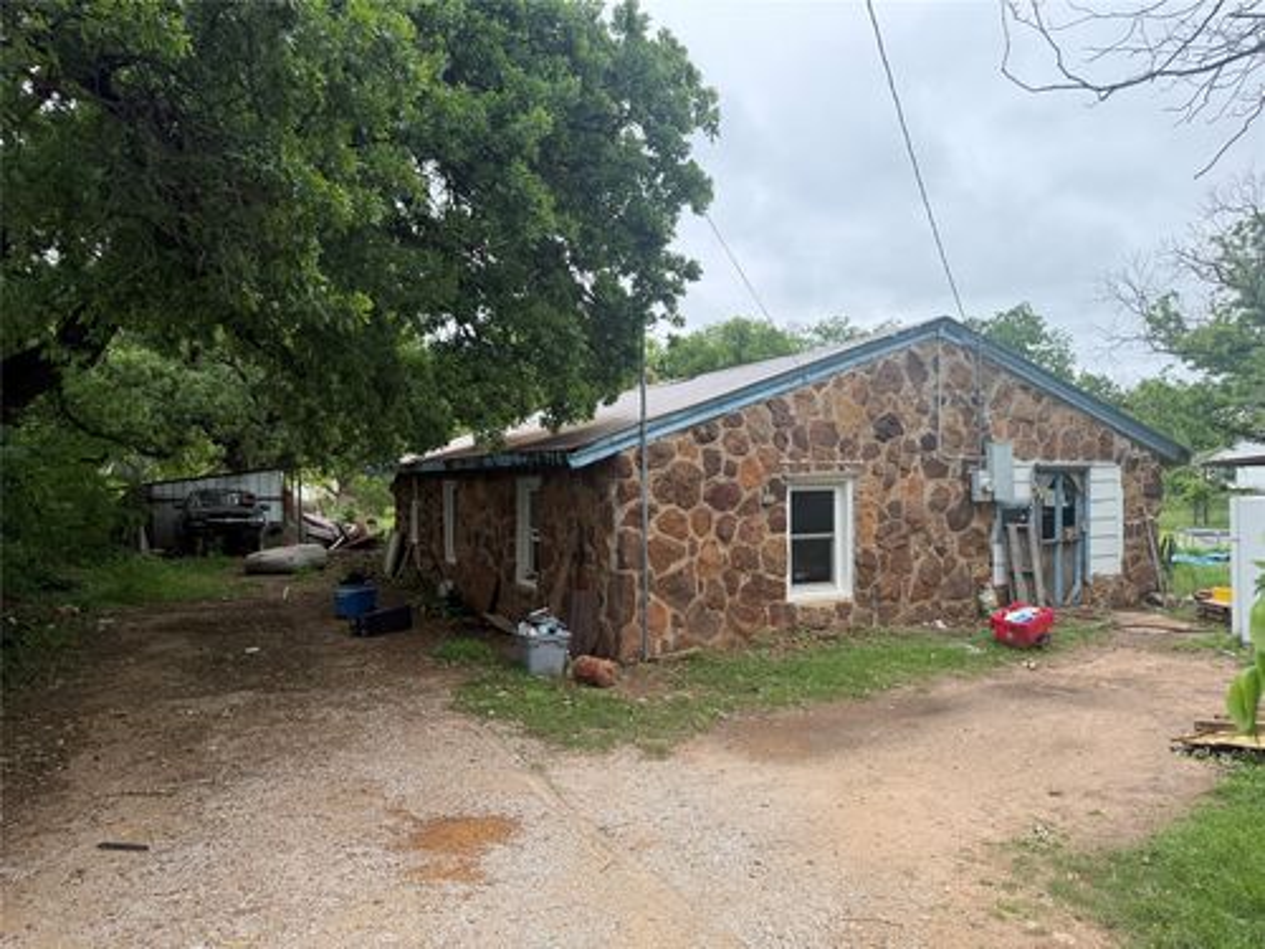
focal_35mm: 24
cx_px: 632
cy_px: 474
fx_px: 877
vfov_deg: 56.8
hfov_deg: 71.6
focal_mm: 6.76
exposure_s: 1/708
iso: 100
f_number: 1.78
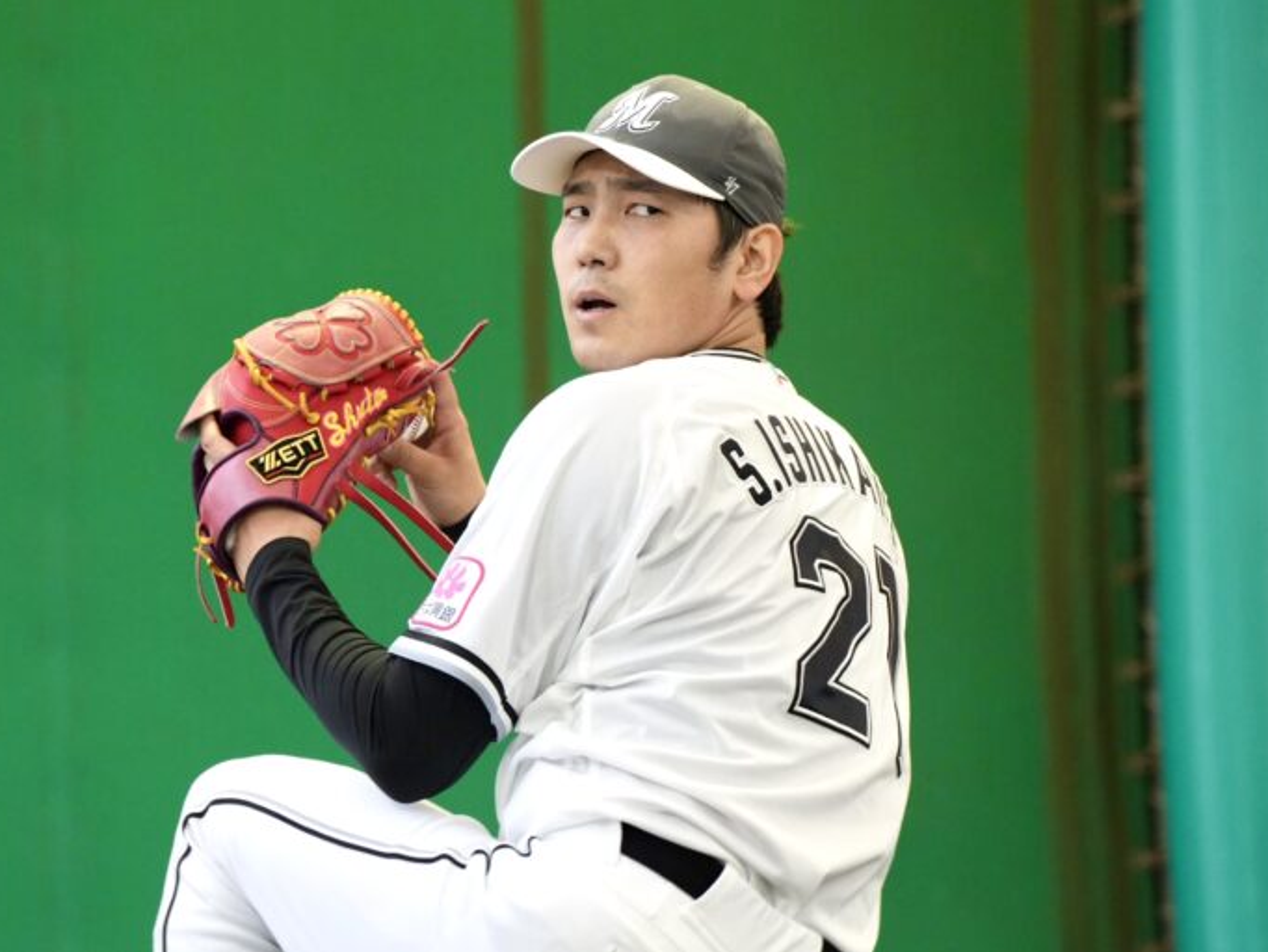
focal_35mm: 278
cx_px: 575
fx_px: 10187
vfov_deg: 5.4
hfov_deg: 7.1
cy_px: 477
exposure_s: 1/400
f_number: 7.1
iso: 4000
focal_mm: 256
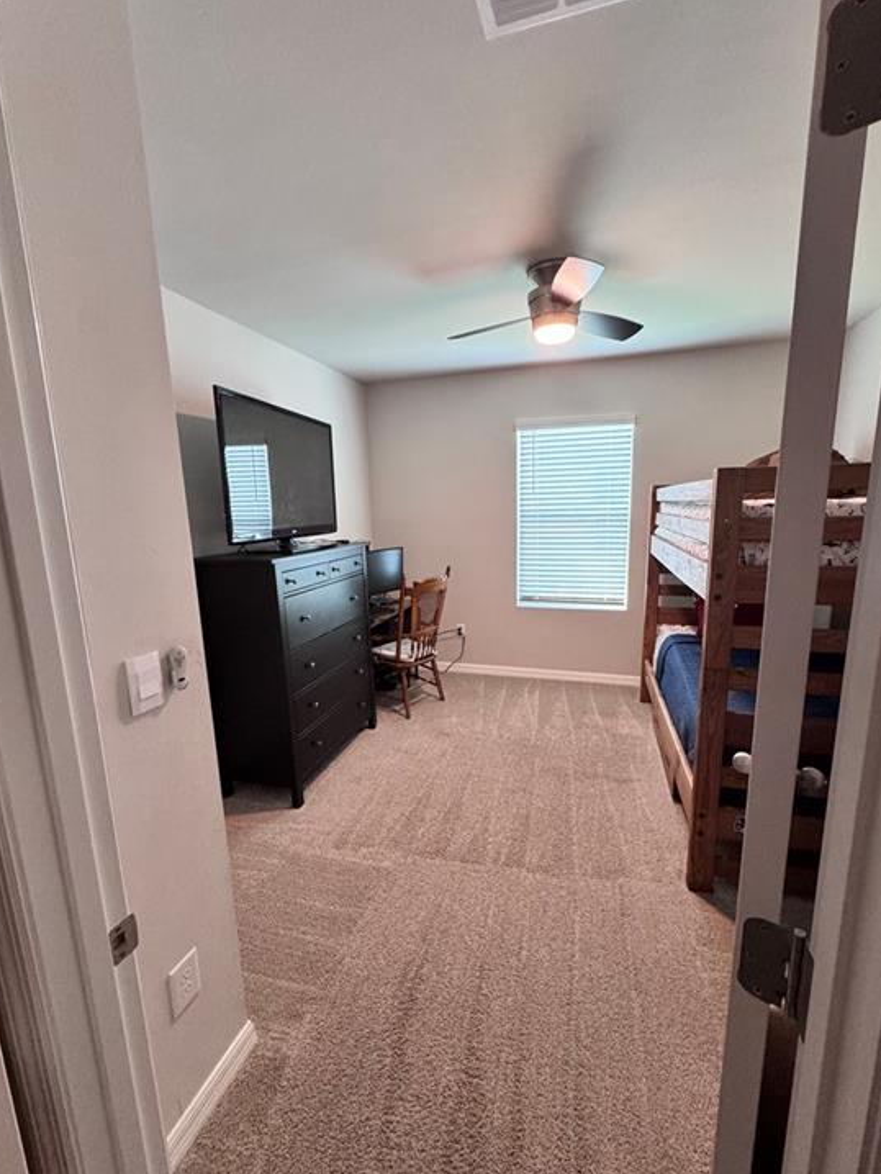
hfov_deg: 81.8
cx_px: 447
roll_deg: +1.5
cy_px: 598
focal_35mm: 15
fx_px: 509
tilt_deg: -10.7
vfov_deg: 98.2
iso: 400
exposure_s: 1/60
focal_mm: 2.22
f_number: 2.2
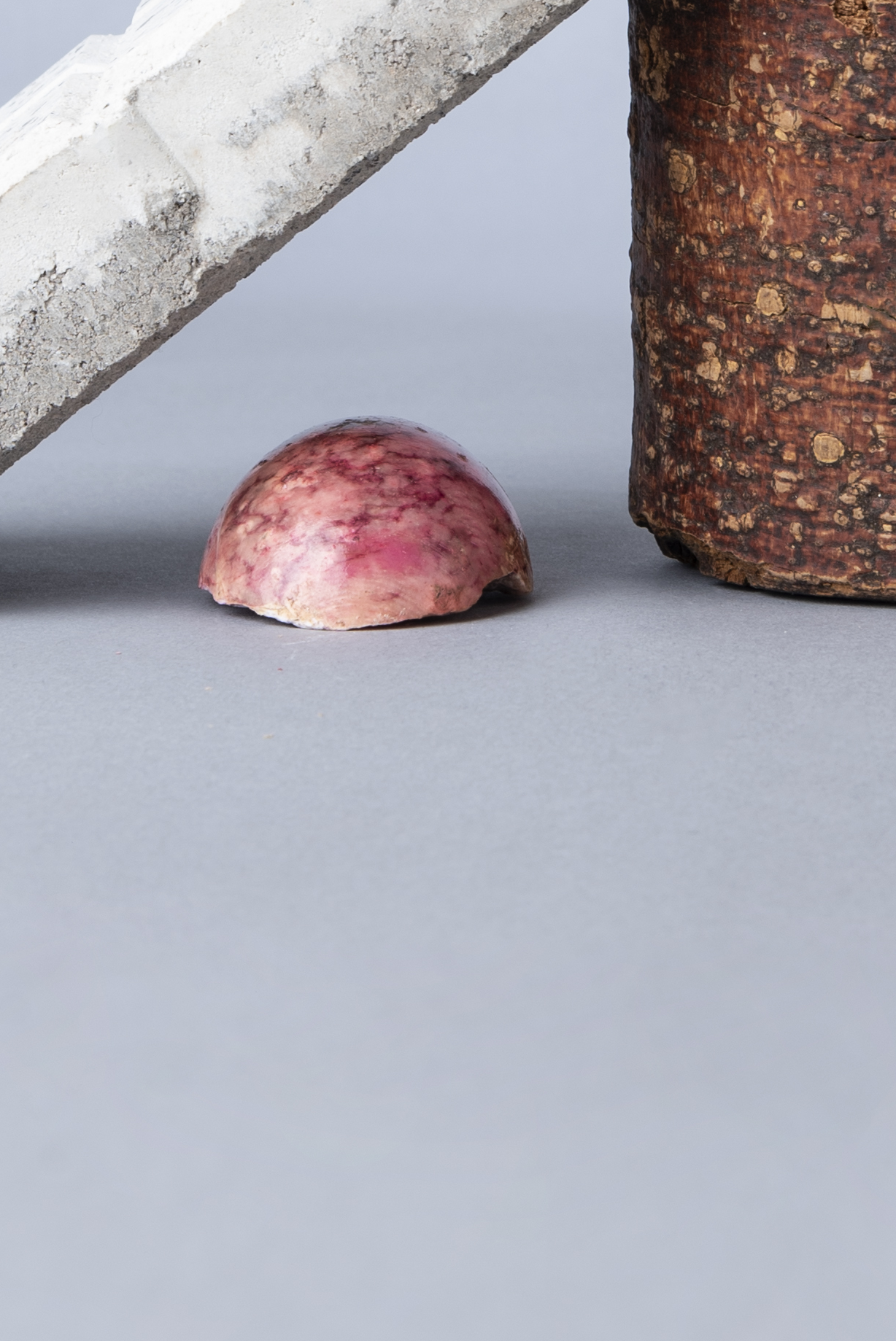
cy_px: -365
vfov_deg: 8.9
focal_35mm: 229
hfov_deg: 6.0
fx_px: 8539
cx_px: 719
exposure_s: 1/100
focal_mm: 70
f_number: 9
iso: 100
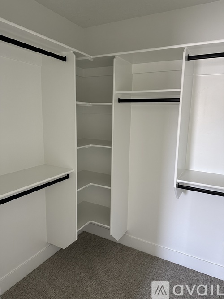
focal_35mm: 24
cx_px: 112
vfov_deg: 71.6
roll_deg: -1.2
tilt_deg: -8.7
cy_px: 150
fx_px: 207
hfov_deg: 56.8
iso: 200
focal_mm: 6.86
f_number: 1.78
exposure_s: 1/60
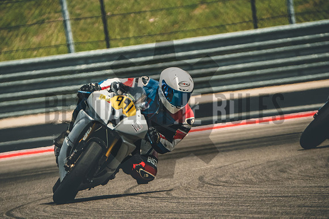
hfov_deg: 3.4
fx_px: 5484
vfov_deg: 2.3
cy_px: 110
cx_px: 164
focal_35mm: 600
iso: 1000
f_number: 5.6
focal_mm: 400
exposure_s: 1/2500
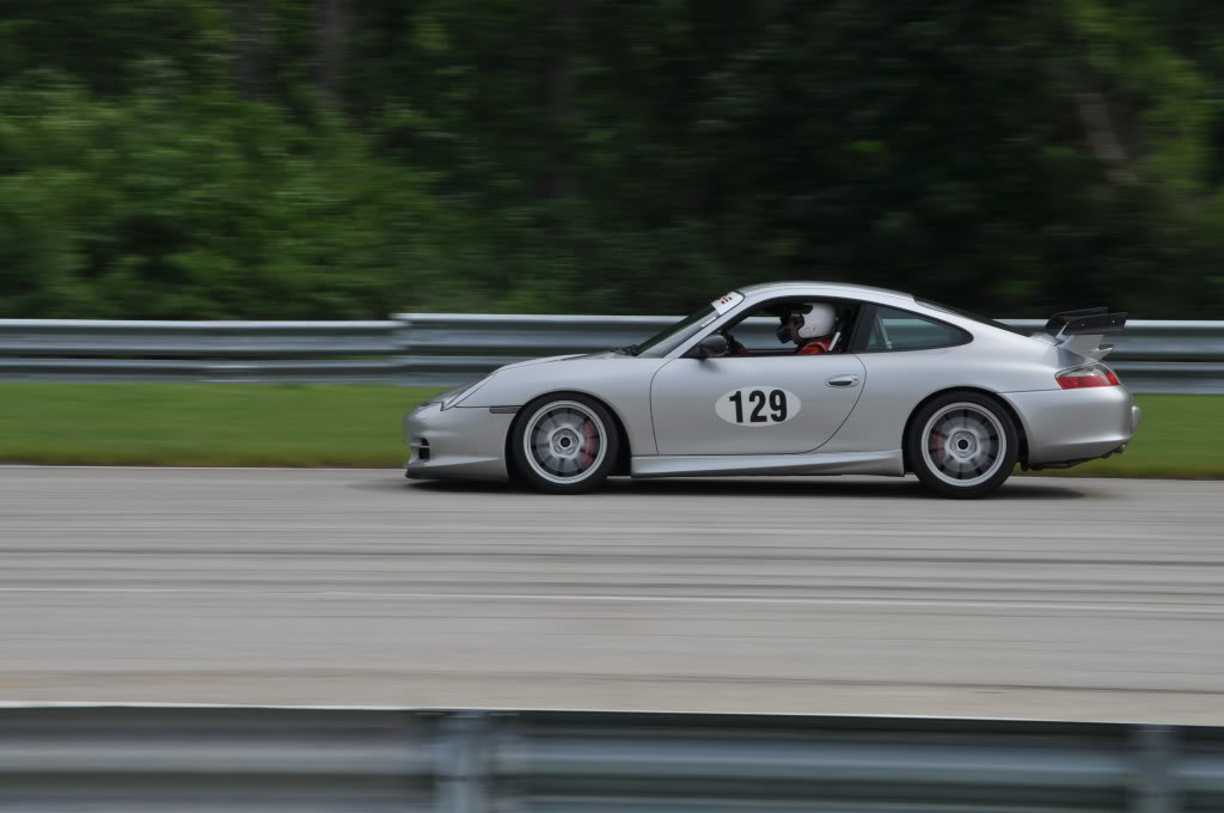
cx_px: 612
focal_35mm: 138
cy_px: 406
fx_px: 4686
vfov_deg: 9.9
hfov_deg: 14.9
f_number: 16
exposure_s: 1/200
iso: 200
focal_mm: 92
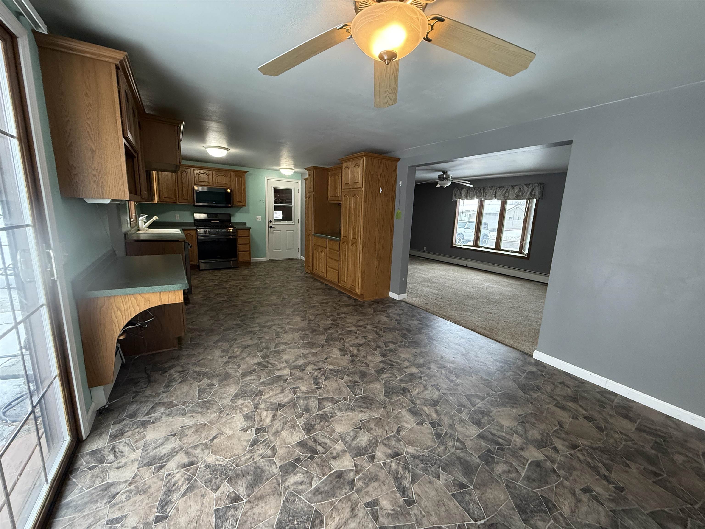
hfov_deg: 102.1
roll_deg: -1.2
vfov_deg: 85.7
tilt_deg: -9.5
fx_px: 285
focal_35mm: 14
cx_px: 352
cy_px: 264
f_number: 2.2
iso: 400
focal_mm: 2.22
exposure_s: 1/120
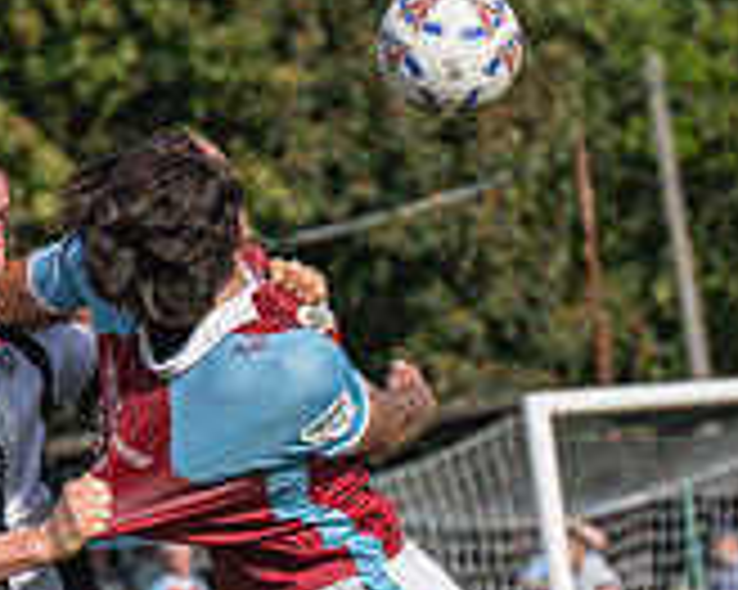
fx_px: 8295
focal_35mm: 380
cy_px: 590
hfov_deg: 5.1
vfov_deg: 4.1
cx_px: 52
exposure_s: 1/4000
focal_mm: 98
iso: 200
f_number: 4
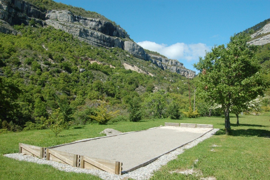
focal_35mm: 27
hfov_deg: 67.4
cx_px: 135
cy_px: 90
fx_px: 202
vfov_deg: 47.9
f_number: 9
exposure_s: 1/320
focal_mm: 18
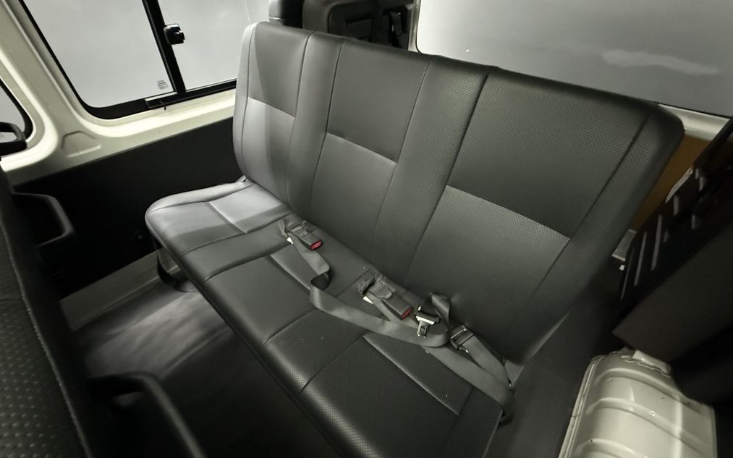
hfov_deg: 101.5
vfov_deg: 74.8
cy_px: 222
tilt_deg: -40.8
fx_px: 300
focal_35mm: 15
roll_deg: -1.2
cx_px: 365
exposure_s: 1/25
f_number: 2.2
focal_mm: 2.22
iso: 2000
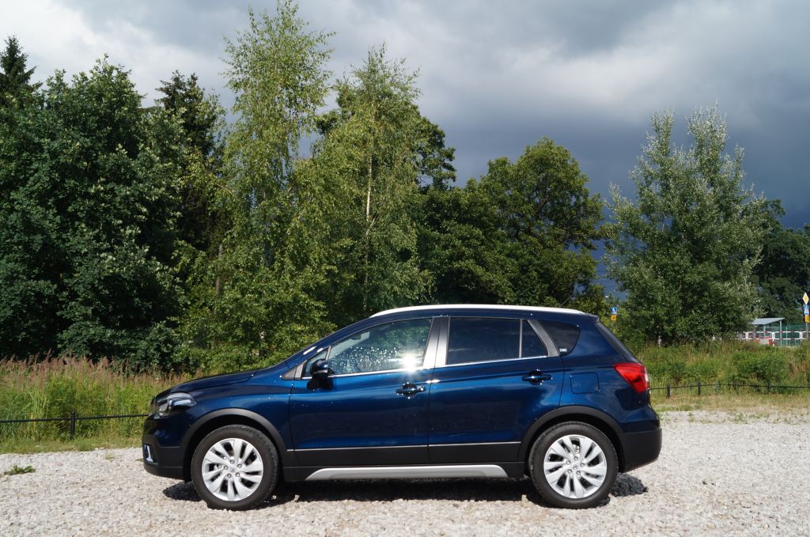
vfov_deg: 36.7
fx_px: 809
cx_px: 405
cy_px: 268
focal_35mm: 36
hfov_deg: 53.2
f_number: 13
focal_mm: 24
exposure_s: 1/160
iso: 100
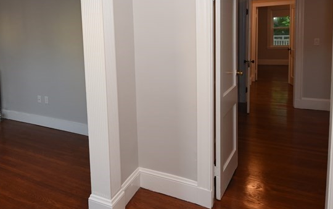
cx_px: 90
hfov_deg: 61.6
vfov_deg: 42.1
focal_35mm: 29
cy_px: 56
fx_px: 263
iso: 640
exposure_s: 1/80
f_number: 5.6
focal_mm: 15
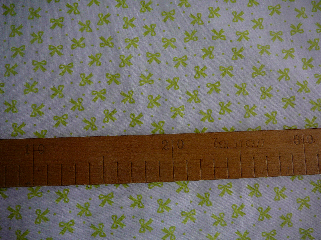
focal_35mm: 35
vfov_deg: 40.7
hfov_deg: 52.6
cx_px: 160
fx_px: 325
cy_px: 120
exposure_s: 1/40
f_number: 2.8
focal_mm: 5.2
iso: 100
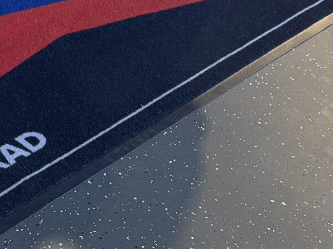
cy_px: -237
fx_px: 990
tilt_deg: -16.2
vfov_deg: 12.7
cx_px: -42
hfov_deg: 18.3
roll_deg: -1.3
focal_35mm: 103
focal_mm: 6.76
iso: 125
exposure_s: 1/50
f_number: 1.78
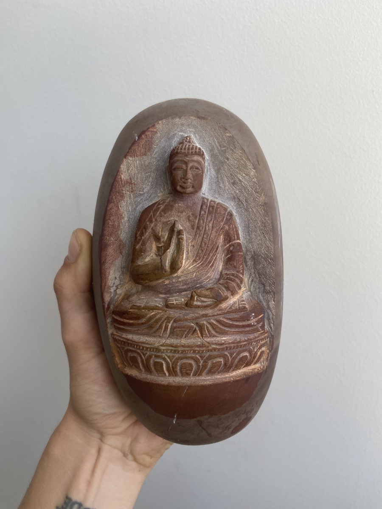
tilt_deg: -19.8
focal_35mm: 26
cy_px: 254
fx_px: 383
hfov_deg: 53.1
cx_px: 191
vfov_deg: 67.3
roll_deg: +0.4
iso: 32
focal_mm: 4.25
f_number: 1.8
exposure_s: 1/473
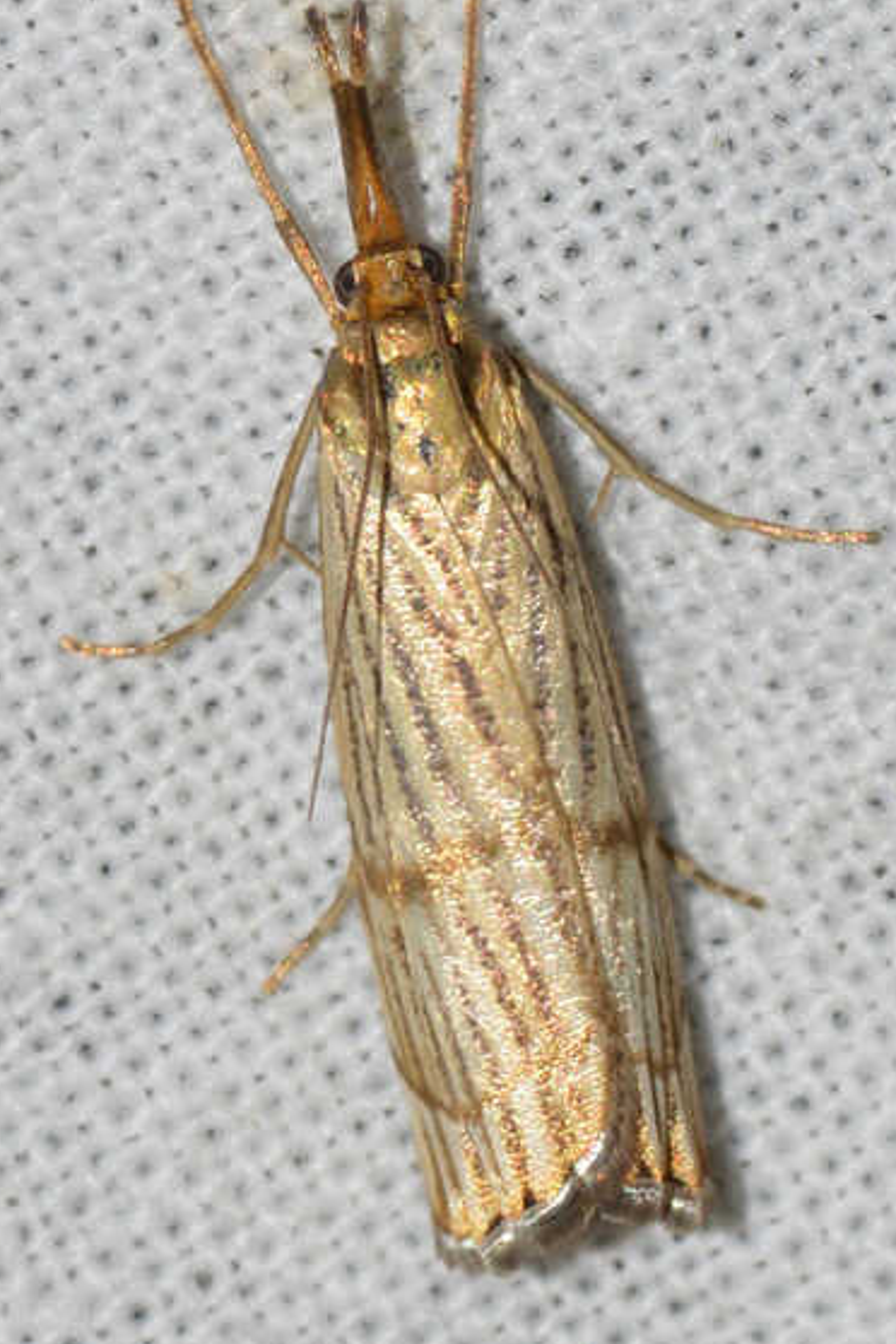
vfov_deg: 11.9
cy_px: 609
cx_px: 436
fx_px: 6421
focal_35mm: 172
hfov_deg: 8.0
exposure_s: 1/200
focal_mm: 100
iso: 100
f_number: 20
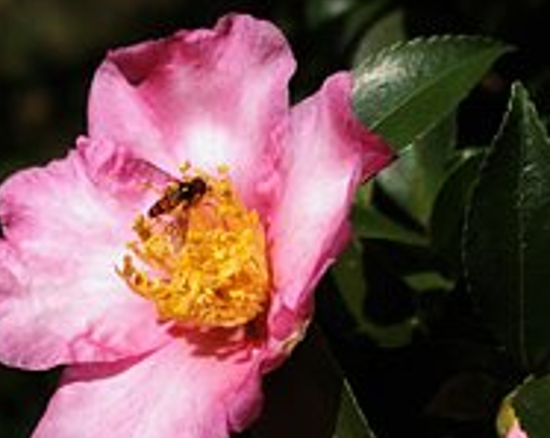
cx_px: -35
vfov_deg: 7.3
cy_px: 141
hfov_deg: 9.0
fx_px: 3450
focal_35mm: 212
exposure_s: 1/3000
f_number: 5.6
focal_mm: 55
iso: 800
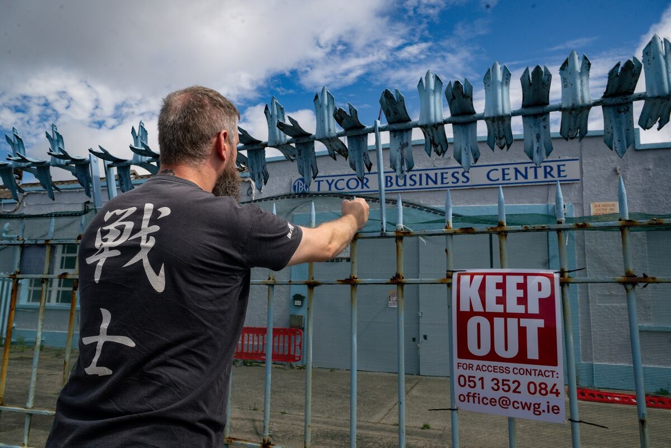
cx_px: 336
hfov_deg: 69.4
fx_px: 485
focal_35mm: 26
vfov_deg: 49.6
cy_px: 224
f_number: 11
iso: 320
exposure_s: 1/500
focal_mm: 26
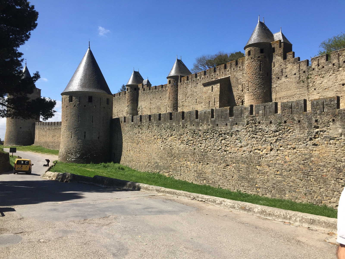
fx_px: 289
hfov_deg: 61.7
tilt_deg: +2.2
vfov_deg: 48.2
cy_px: 130
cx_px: 172
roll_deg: -0.7
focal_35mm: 29
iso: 32
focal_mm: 4.15
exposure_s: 1/1721
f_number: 2.2
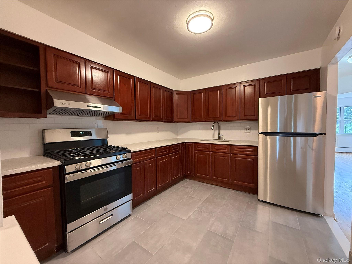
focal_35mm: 14
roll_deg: +0.8
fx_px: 142
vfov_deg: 85.7
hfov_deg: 102.1
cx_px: 176
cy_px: 132
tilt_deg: -0.9
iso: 500
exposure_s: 1/60
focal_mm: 2.22
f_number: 2.2
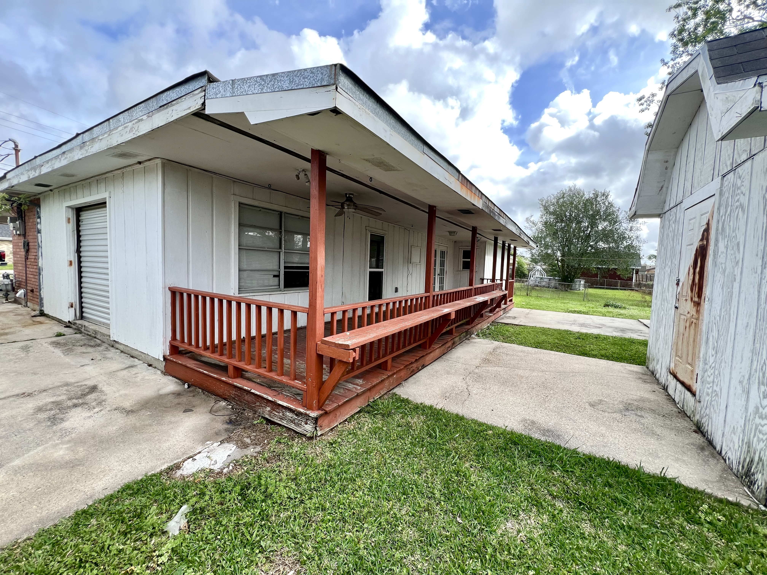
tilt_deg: -2.5
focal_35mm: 13
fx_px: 288
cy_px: 288
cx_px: 384
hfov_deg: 106.2
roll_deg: -1.9
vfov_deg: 89.9
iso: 32
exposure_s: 1/342
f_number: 1.8
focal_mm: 1.57
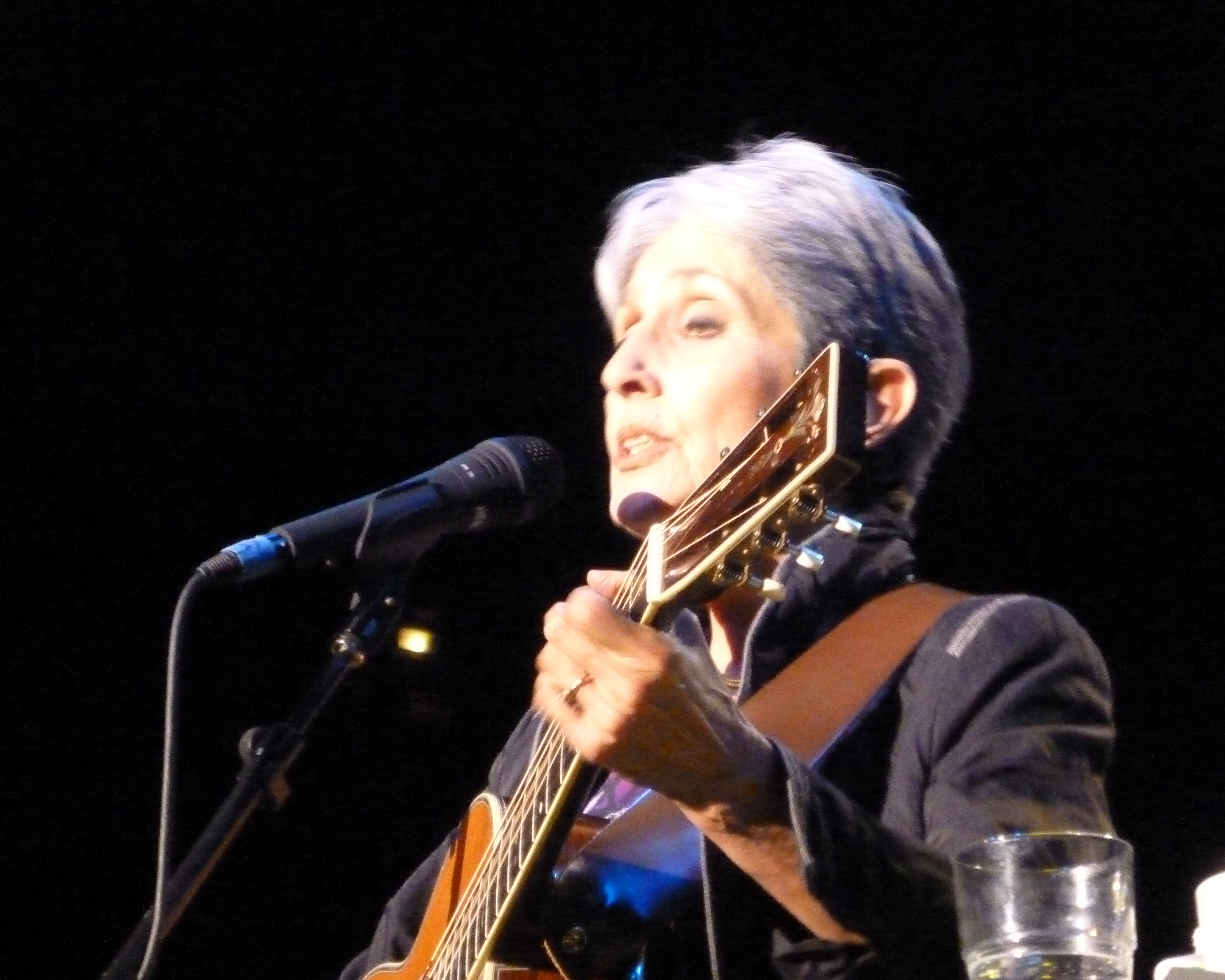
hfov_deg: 8.5
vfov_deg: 6.8
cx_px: 603
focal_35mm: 227
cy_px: 471
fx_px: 8230
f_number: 5.9
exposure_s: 1/15
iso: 1600
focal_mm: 36
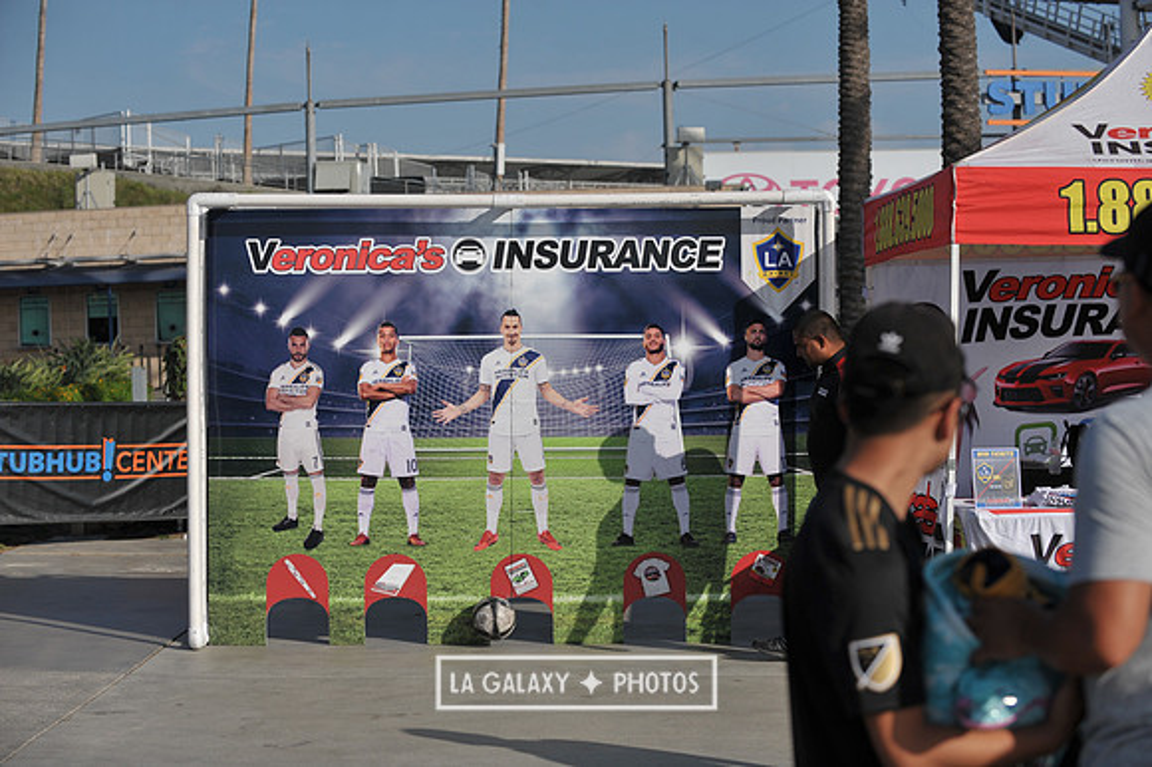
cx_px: 576
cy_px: 384
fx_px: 2494
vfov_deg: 17.5
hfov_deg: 26.0
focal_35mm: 78
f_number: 4.5
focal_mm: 78
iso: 250
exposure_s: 1/4000
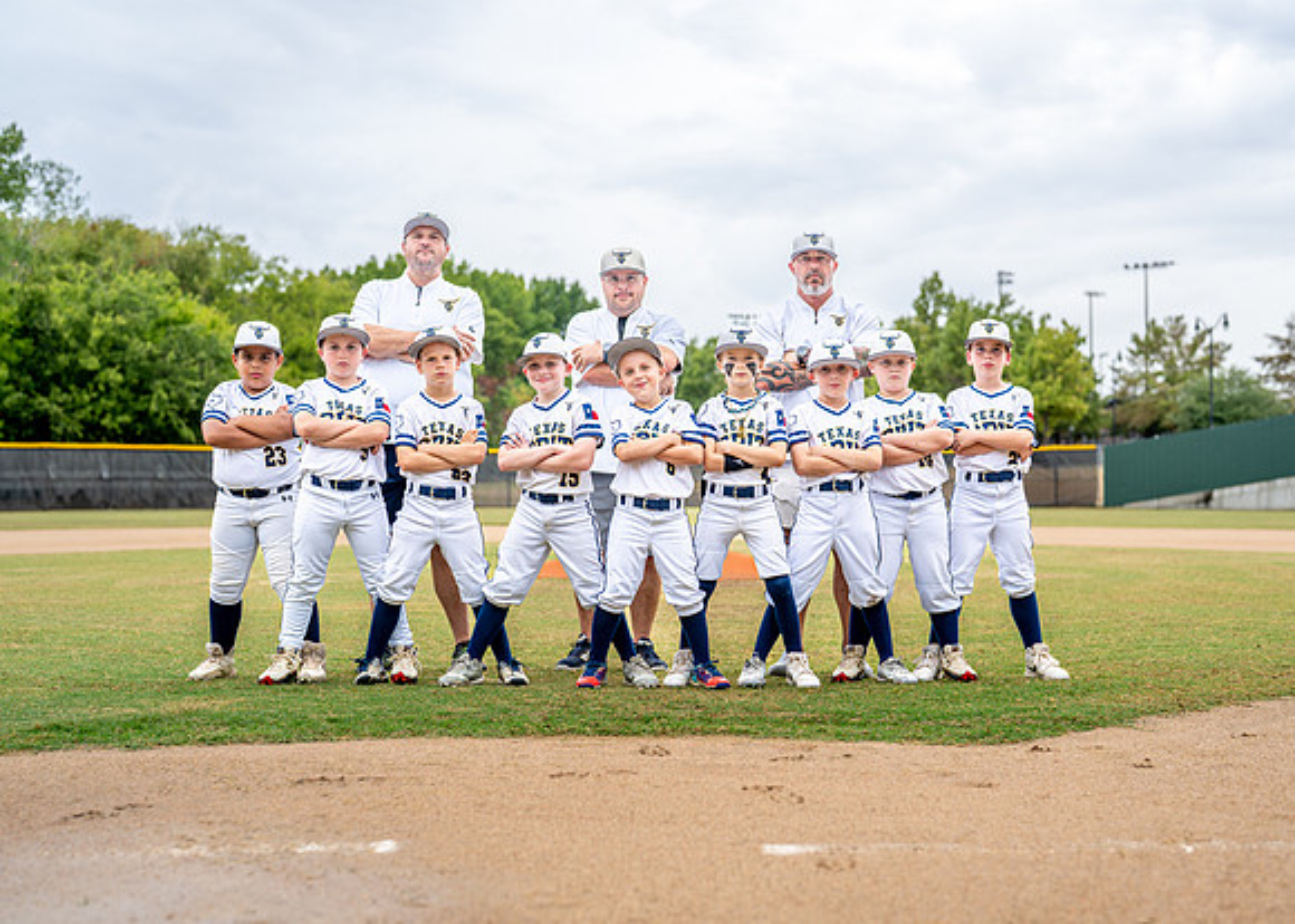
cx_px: 701
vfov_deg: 26.5
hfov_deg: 36.5
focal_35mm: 53
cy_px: 462
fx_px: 1964
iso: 160
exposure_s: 1/500
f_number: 2.5
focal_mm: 50
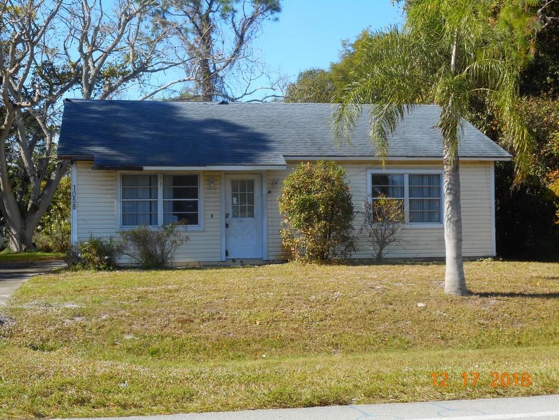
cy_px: 210
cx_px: 280
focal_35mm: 59
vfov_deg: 24.8
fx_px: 953
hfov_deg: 32.7
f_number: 5.1
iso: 80
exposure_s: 1/250
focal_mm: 10.5
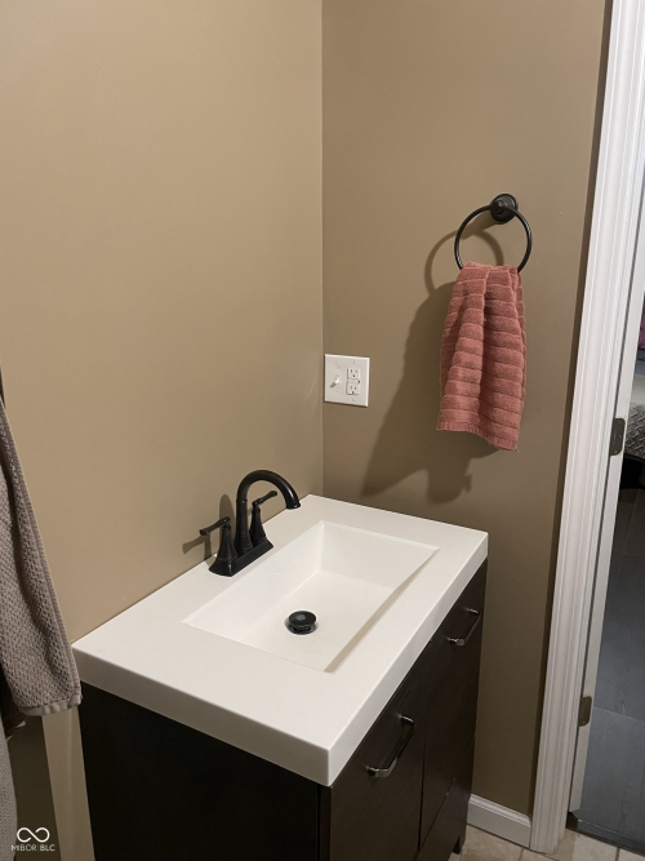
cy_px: 430
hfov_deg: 53.0
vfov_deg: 67.3
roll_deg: -0.2
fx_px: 646
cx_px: 322
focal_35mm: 26
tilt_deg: -15.2
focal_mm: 4.2
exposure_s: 1/60
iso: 400
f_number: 1.6
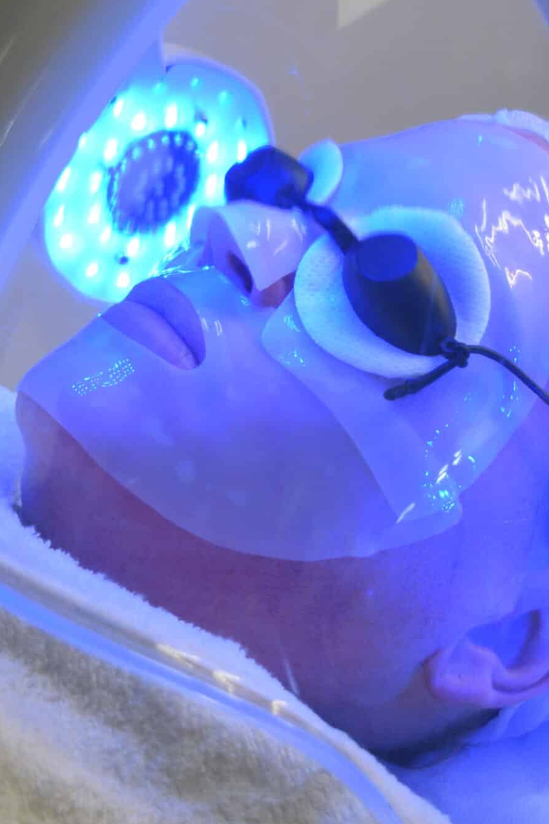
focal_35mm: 98
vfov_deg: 20.8
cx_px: 308
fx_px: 2242
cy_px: 283
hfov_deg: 14.0
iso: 450
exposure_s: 1/60
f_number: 4.5
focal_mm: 34
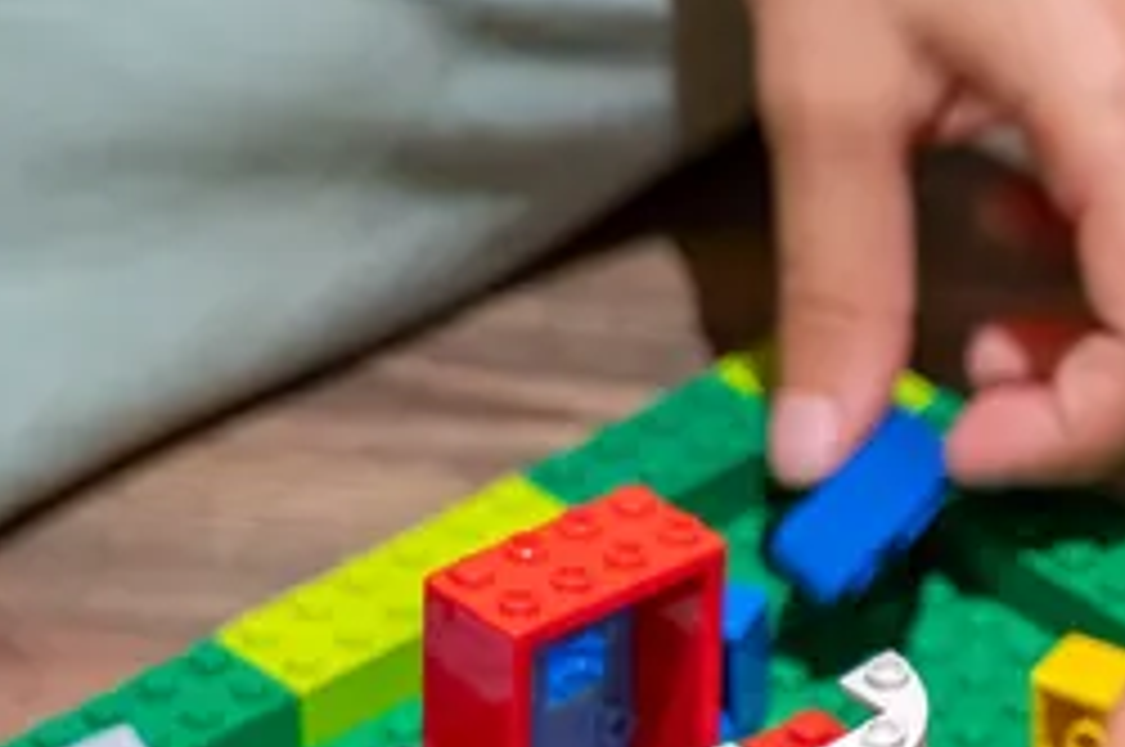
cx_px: 369
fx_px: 11703
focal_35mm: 375
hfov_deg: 5.5
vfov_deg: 3.6
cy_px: 850
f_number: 2.8
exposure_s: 1/40
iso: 1000
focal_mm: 75
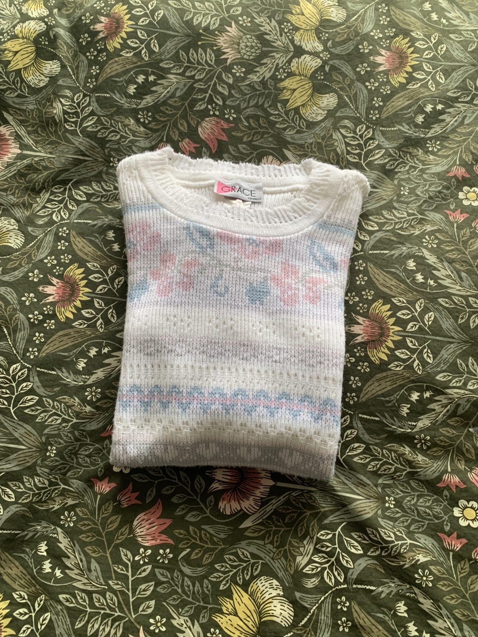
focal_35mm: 26
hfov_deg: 53.1
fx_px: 479
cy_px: 318
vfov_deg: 67.3
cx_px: 239
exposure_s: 1/60
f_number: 1.8
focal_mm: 4.25
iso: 125
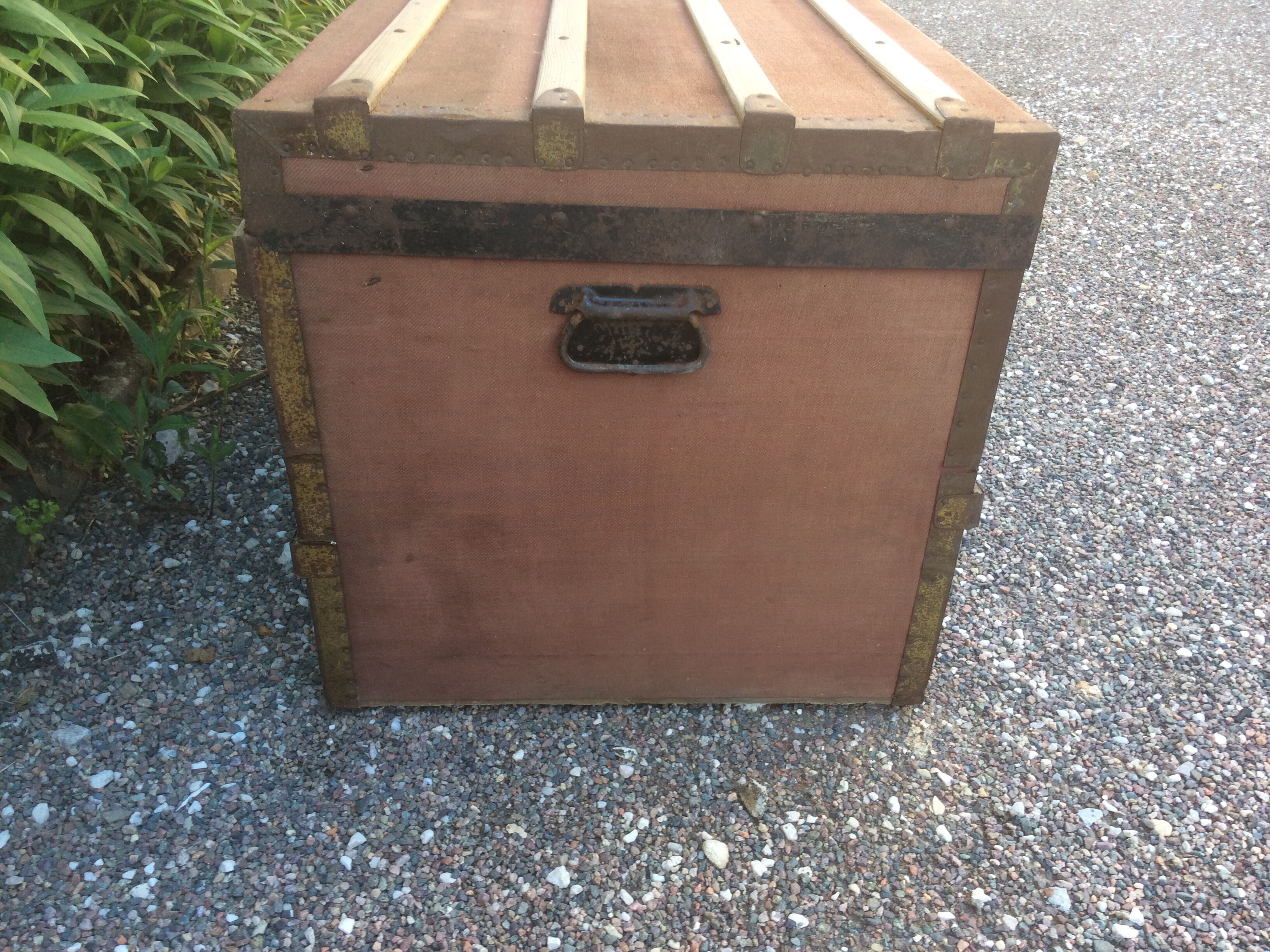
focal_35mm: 29
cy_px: 476
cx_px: 635
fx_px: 1064
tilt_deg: -29.5
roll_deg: +0.5
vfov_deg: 48.2
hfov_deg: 61.7
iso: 50
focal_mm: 4.15
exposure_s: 1/50
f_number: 2.2
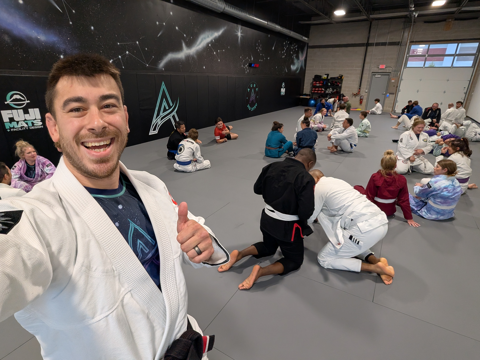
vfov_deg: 71.6
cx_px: 240
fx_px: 250
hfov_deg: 87.8
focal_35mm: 18
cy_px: 180
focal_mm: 2.71
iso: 277
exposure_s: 1/220
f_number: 2.2
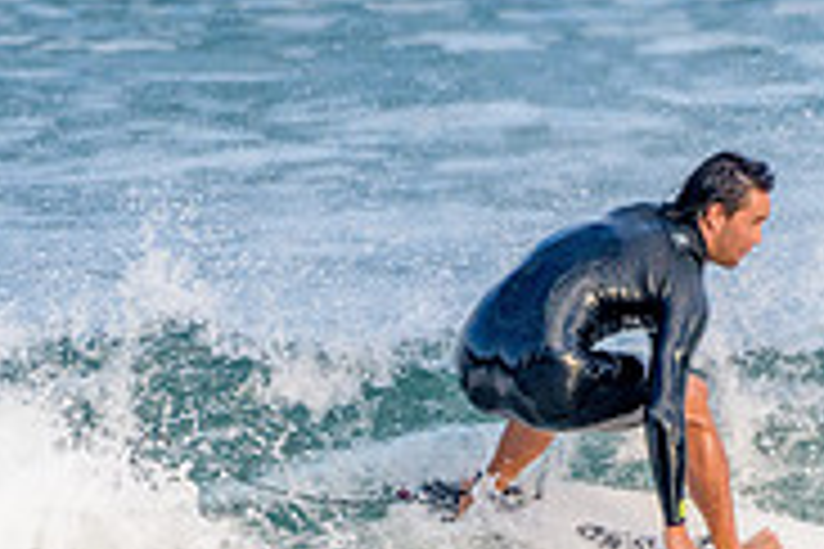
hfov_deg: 1.1
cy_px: 592
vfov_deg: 0.7
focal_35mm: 1945
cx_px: 797
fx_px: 44515
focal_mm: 500
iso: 500
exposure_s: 1/1250
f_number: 5.6
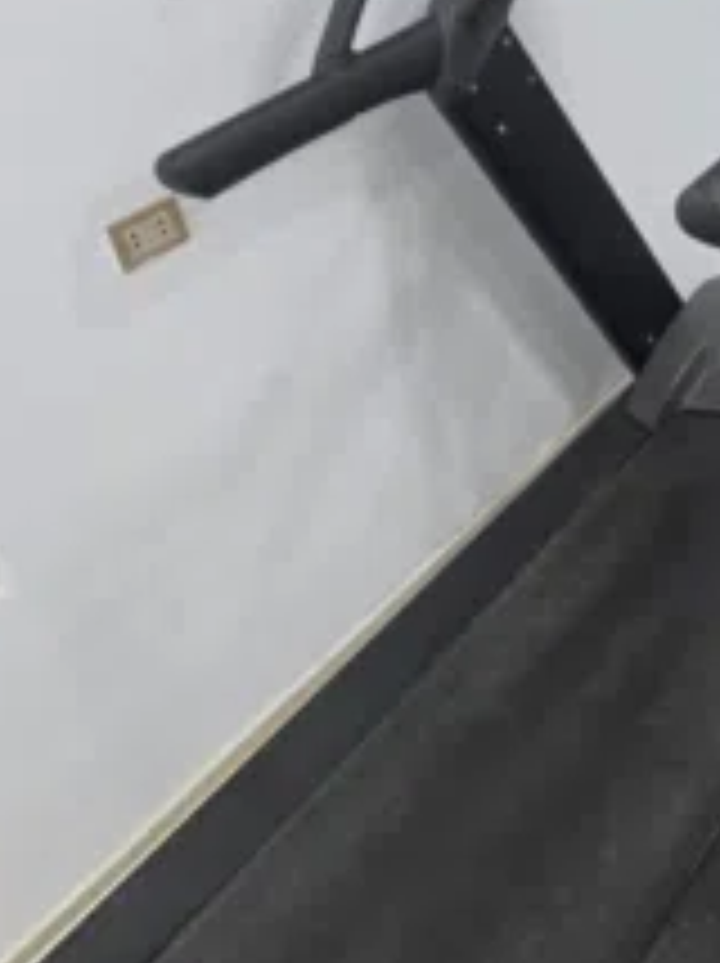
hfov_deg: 33.0
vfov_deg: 43.3
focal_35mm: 43
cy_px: 328
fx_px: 1195
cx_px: 518
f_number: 1.7
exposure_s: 1/100
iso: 250
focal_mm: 6.3
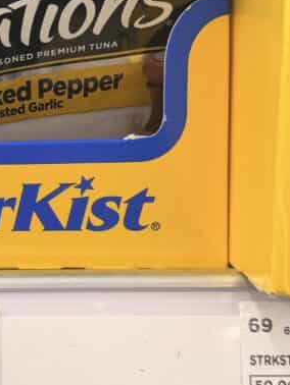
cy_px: 188
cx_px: 11
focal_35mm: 65
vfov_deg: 29.8
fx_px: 725
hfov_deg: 21.9
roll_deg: +1.3
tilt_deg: -9.3
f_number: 1.78
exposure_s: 1/64
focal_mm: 6.76
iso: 100
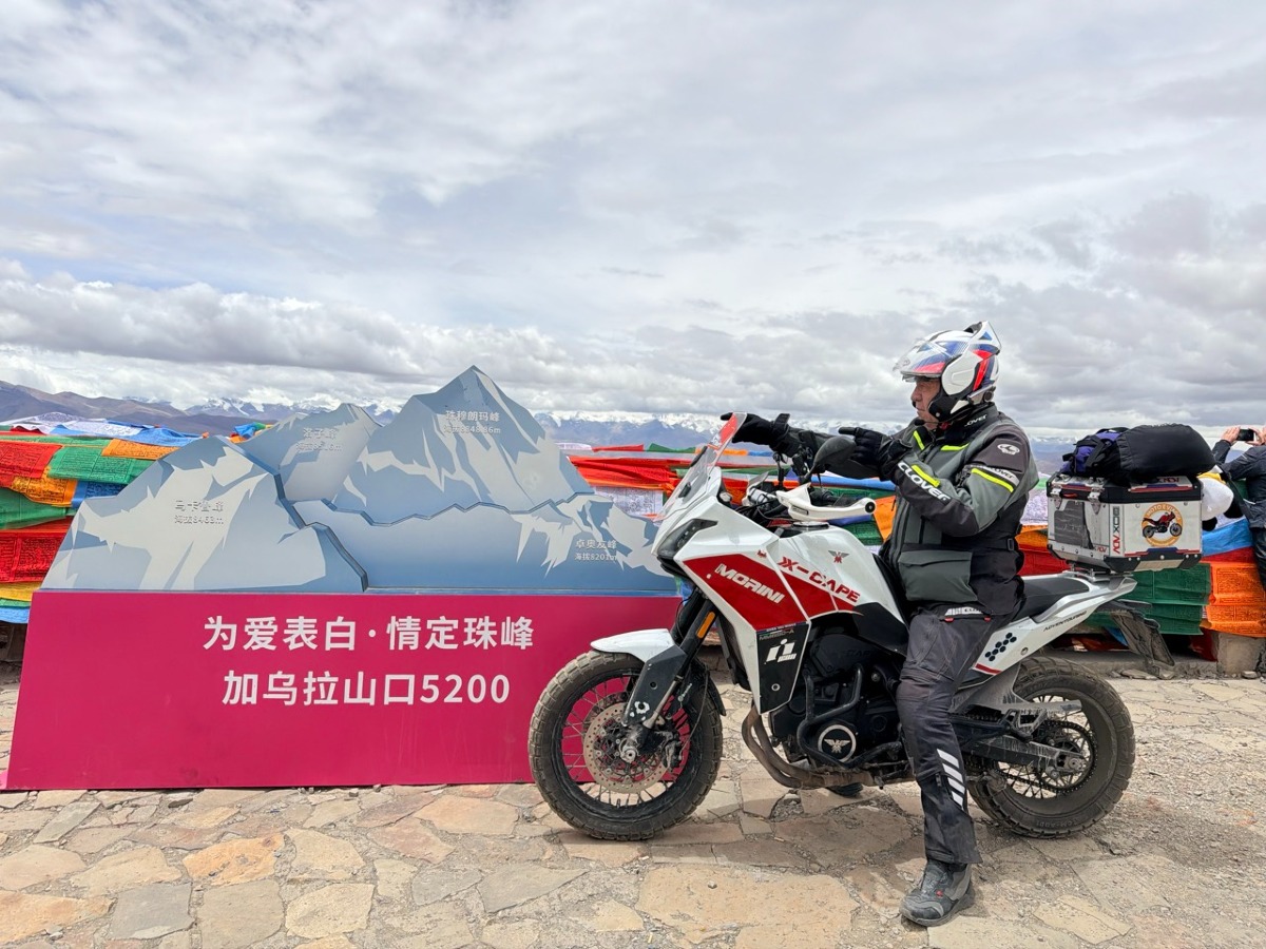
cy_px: 474
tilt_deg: -2.7
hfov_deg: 71.6
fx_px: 878
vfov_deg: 56.8
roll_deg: -3.3
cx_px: 633
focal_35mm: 24
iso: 80
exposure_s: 1/14286
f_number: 1.78
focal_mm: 6.76
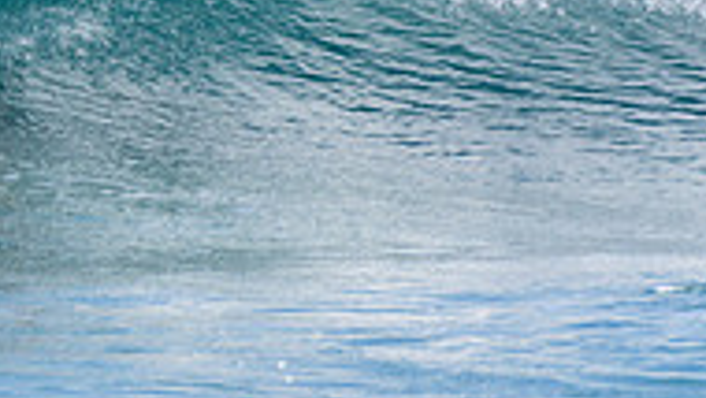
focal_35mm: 2398
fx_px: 44904
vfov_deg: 0.5
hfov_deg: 0.9
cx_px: -126
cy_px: -169
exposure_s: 1/2000
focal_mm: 500
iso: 320
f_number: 5.6
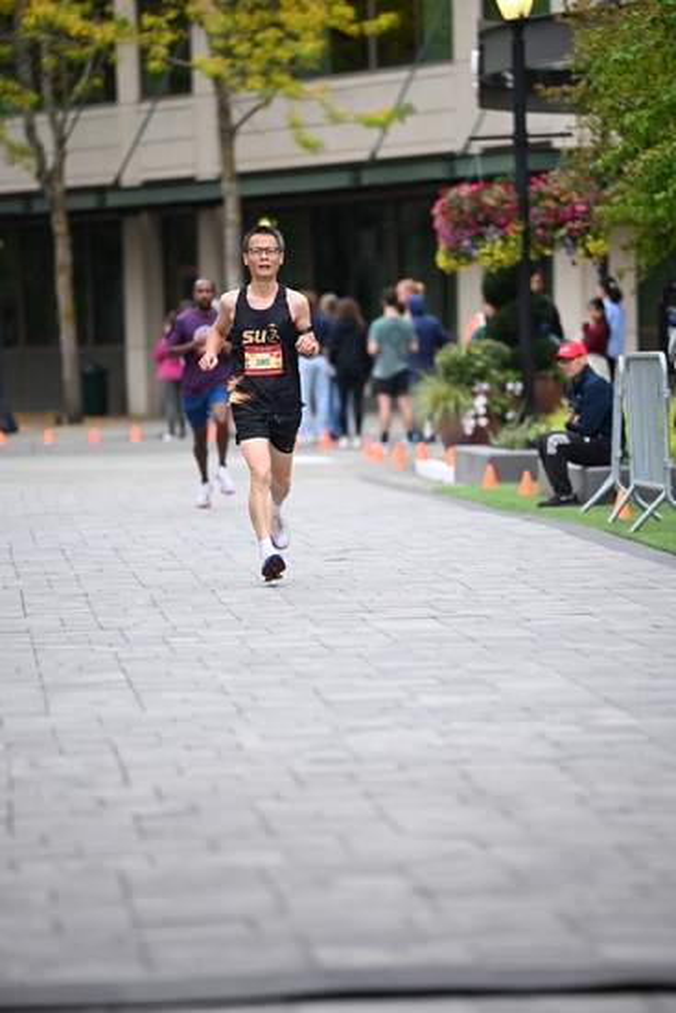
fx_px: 5629
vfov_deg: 10.3
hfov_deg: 6.9
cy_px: 506
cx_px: 338
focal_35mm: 200
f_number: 2.8
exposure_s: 1/1600
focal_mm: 200
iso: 1250
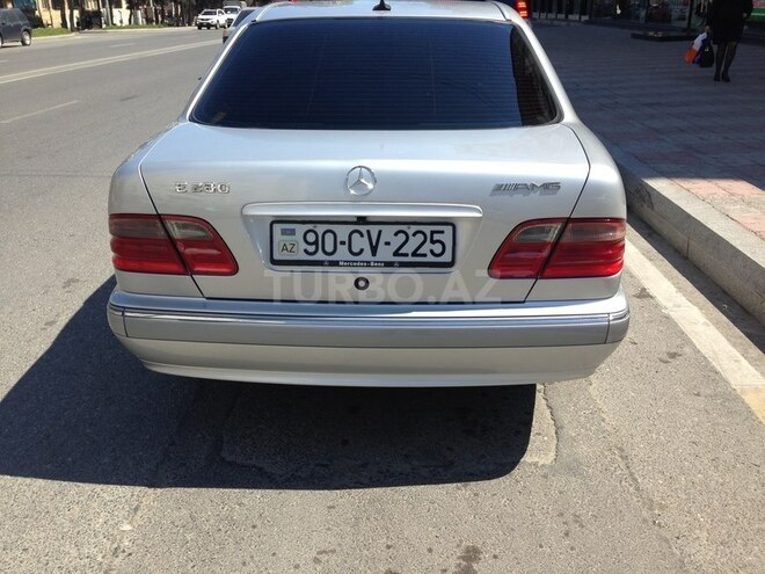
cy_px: 287
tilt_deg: -22.2
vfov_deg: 42.9
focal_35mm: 33
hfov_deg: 55.4
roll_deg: +1.2
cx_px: 382
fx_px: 729
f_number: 2.4
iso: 50
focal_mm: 4.12
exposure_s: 1/985
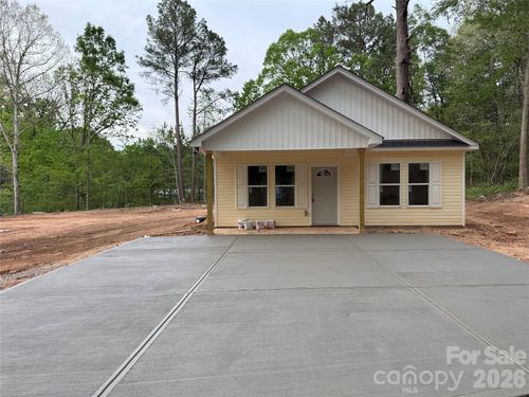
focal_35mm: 24
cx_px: 264
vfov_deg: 56.8
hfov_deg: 71.6
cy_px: 198
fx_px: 367
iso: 100
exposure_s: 1/317
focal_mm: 6.76
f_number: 1.78
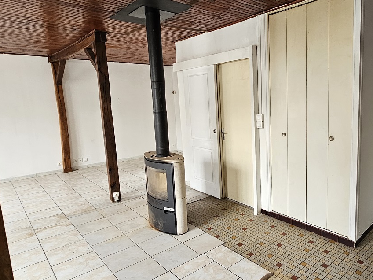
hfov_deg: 70.8
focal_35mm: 23
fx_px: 248
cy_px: 134
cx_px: 261
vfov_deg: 58.9
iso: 125
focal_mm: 2.2
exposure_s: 1/60
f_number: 2.2
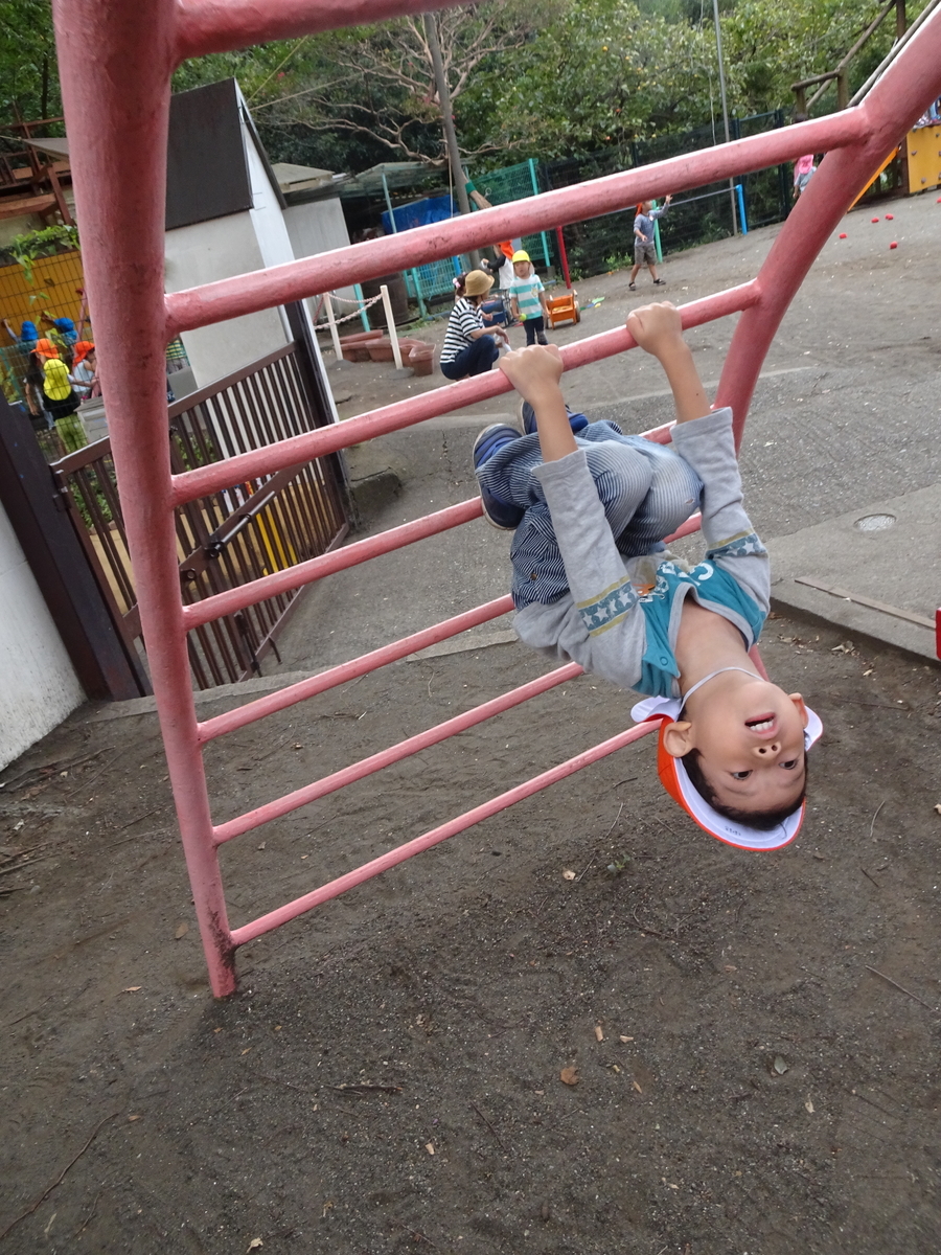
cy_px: 628
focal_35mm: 24
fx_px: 870
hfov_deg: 56.8
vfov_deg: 71.6
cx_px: 470
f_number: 3.5
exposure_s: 1/250
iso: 200
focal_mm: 4.1
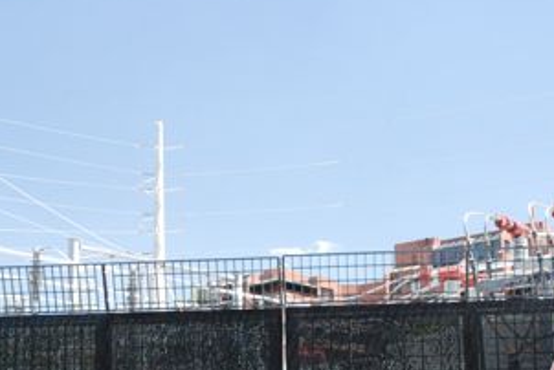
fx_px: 1078
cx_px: 249
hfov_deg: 28.8
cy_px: 306
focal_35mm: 70
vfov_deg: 19.3
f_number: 8
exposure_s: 1/250
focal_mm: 22
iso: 1600
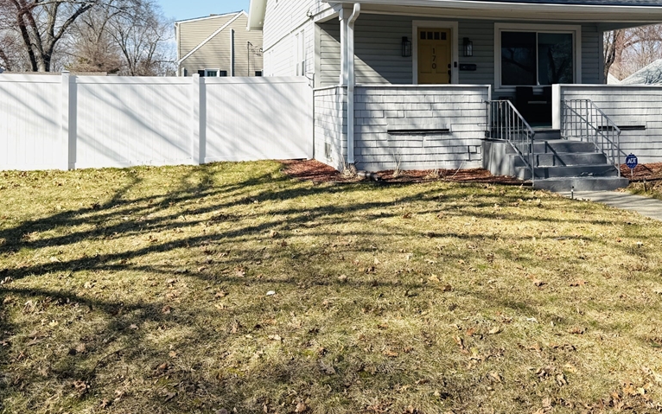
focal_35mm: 34
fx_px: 614
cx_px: 359
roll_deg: -0.1
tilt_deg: +3.2
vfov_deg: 36.2
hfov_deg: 56.6
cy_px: 93
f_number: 1.78
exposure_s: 1/2611
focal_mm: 6.76
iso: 80
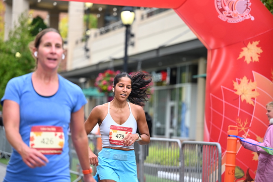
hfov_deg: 17.8
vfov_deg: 11.9
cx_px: 136
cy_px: 91
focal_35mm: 115
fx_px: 872
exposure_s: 1/1600
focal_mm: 115
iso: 640
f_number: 2.8
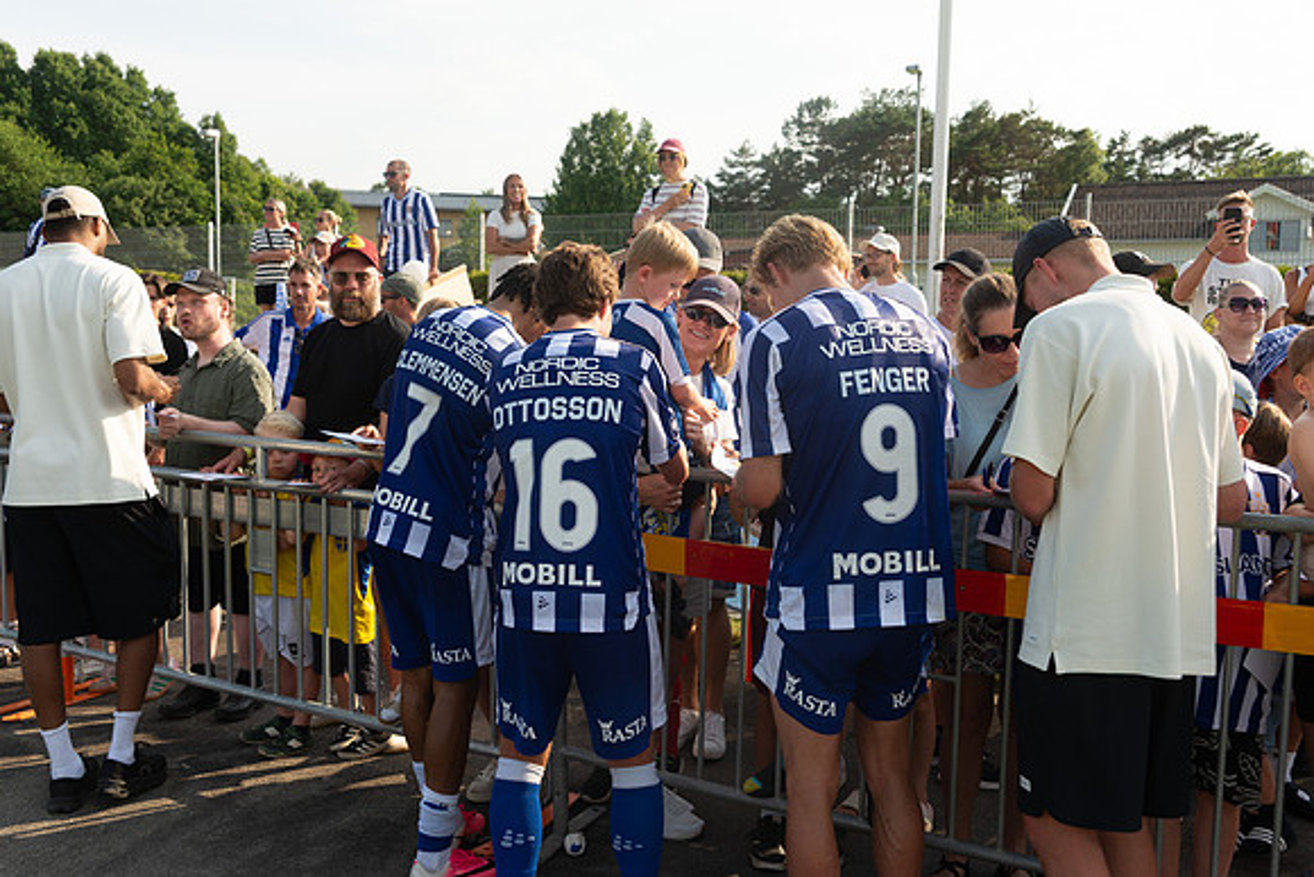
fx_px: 1168
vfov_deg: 41.1
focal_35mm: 32
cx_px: 657
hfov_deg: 58.7
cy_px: 438
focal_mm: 32
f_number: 4
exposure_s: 1/1600
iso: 360
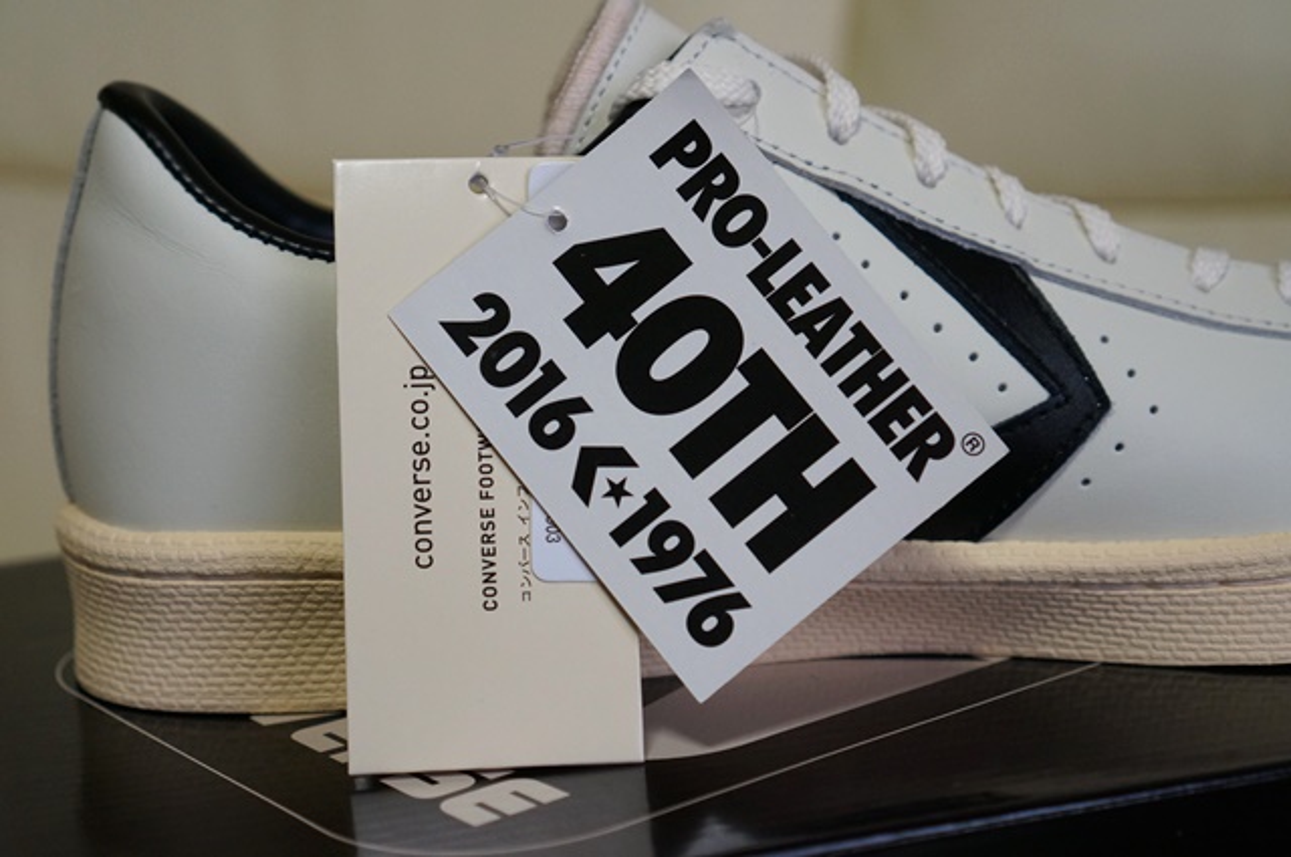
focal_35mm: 52
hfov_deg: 37.9
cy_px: 428
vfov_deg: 25.7
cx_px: 646
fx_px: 1880
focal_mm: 35
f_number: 4
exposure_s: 1/160
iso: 1250
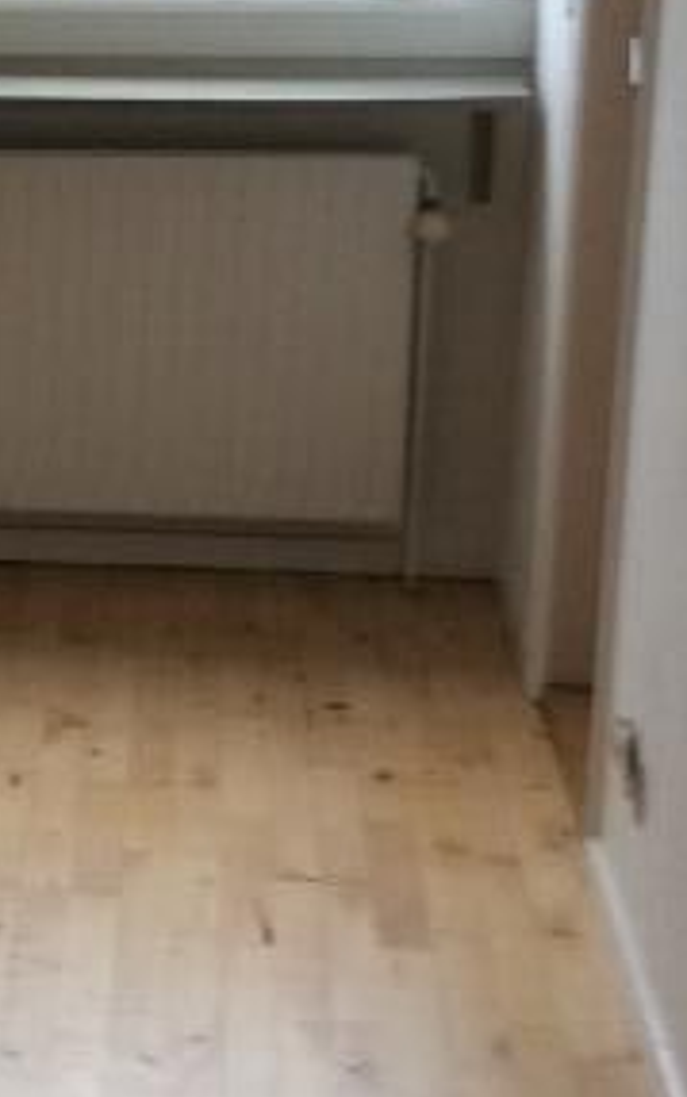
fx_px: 3292
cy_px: 499
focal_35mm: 110
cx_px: -522
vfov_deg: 18.9
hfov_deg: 11.2
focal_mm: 4.15
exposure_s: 1/33
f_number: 2.2
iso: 100
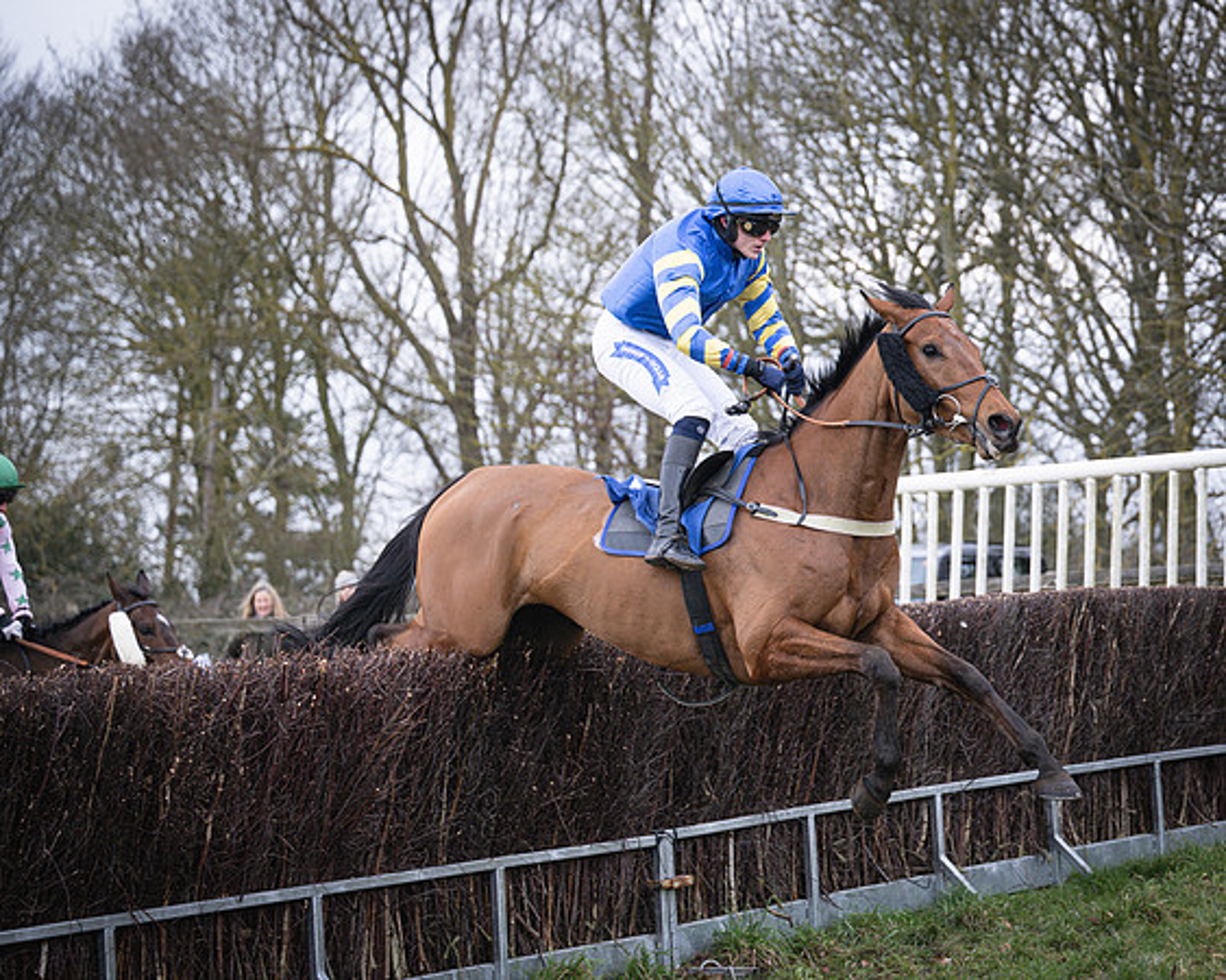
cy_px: 457
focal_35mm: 100
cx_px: 720
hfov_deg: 19.1
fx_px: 3642
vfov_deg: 15.3
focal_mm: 77
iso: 400
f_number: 2.8
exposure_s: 1/1600
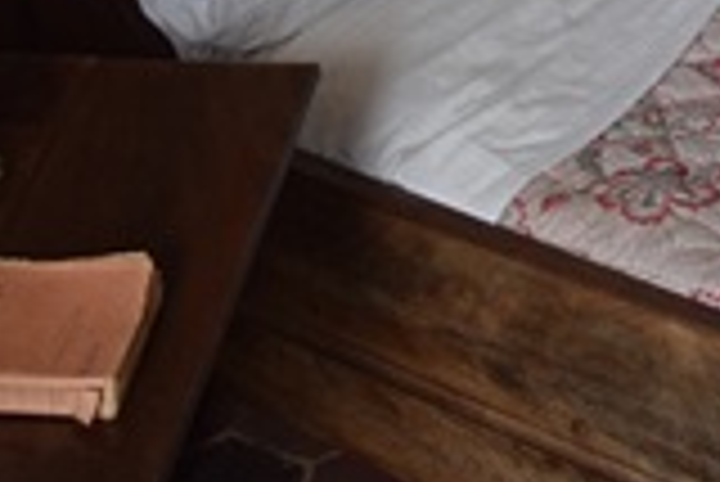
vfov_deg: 12.4
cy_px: -392
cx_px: 770
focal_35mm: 101
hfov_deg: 19.4
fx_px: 2022
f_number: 4.5
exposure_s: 1/80
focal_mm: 18
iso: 400
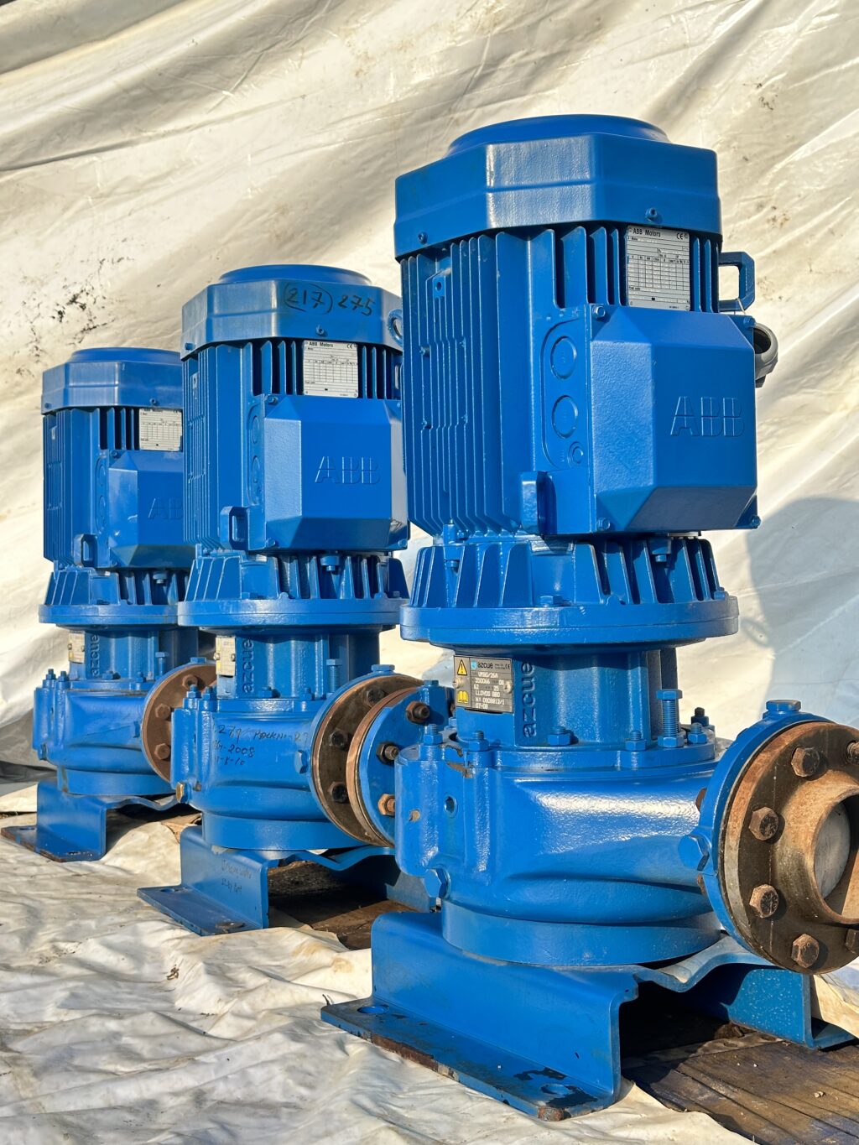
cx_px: 430
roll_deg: +1.5
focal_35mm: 48
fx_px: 1588
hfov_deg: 30.3
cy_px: 572
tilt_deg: -1.2
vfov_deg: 39.7
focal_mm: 6.86
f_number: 1.78
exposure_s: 1/872
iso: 64
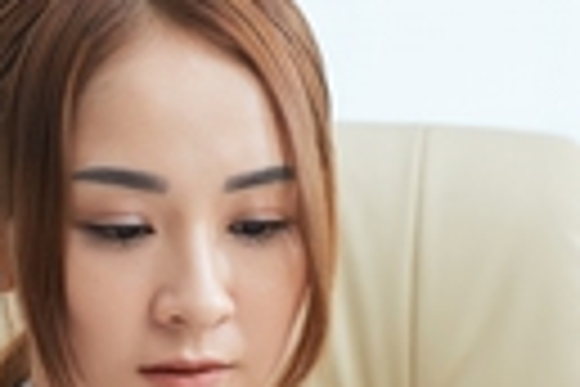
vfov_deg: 2.8
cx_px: 355
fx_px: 7845
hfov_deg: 4.2
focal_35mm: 487
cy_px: 565
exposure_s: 1/125
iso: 100
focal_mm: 98
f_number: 4
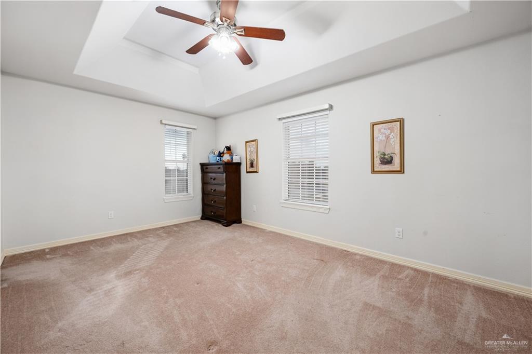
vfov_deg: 81.2
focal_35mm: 14
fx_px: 207
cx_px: 266
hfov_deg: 104.3
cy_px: 177
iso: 100
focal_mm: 14
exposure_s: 1/4
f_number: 8
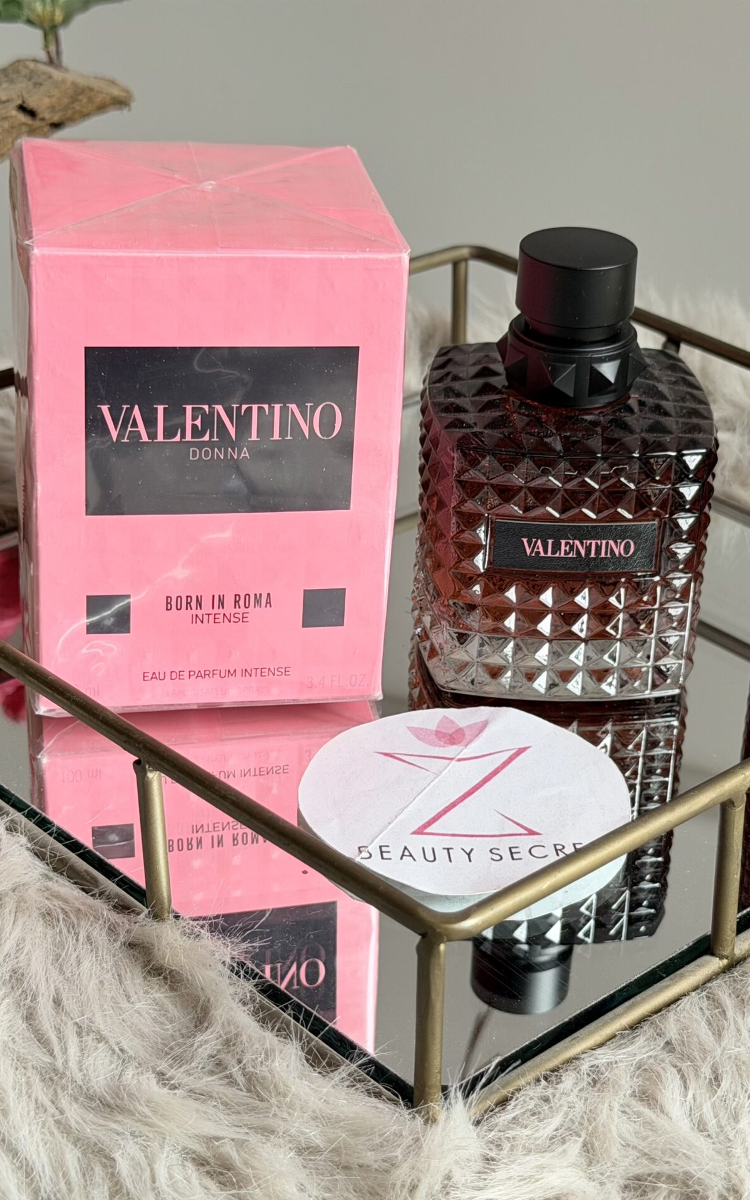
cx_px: 448
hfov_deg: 19.1
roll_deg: -2.6
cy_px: 600
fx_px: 2224
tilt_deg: -28.8
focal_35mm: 68
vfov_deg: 30.2
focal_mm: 6.76
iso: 50
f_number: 1.78
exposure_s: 1/121
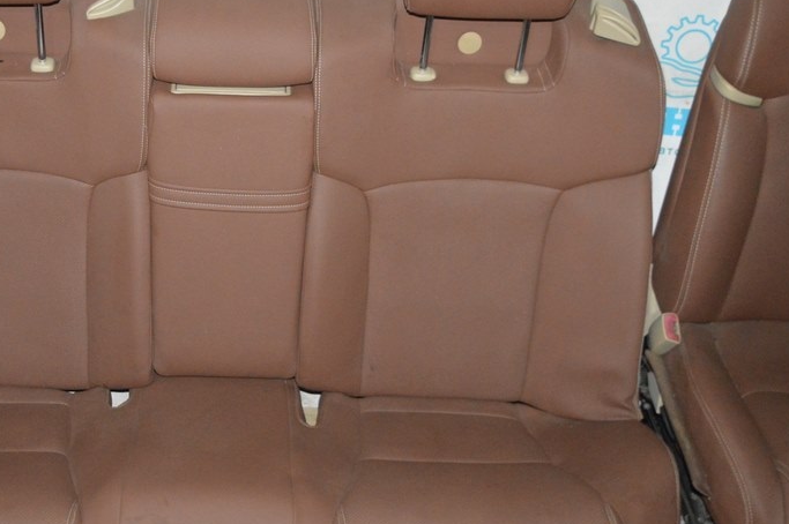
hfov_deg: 36.3
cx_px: 231
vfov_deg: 25.0
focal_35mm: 54
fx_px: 1182
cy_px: 249
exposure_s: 1/60
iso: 3200
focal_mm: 24
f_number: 4
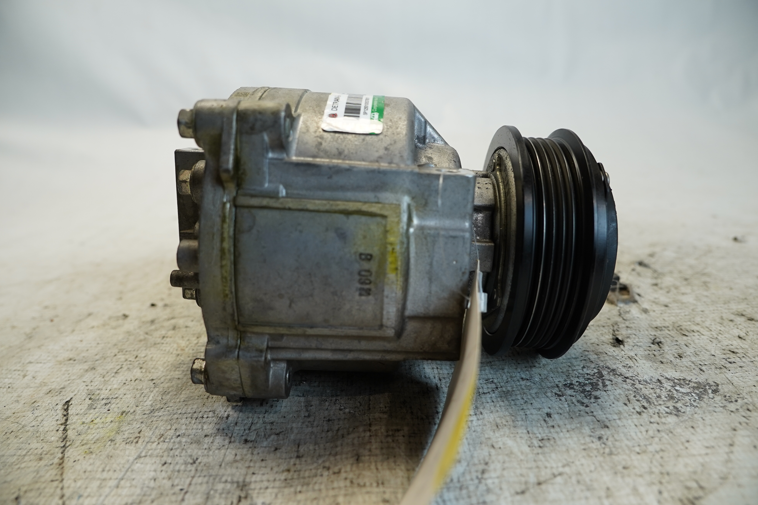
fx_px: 505
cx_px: 379
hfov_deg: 73.7
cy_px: 252
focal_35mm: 24
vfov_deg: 53.1
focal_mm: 16
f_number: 4
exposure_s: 1/160
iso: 400
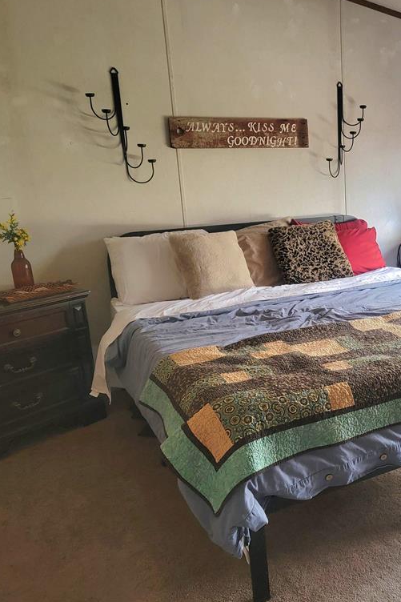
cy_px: 296
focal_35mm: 34
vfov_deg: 55.8
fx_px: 568
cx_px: 328
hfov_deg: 37.3
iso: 320
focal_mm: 6.7
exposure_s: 1/40
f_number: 1.8
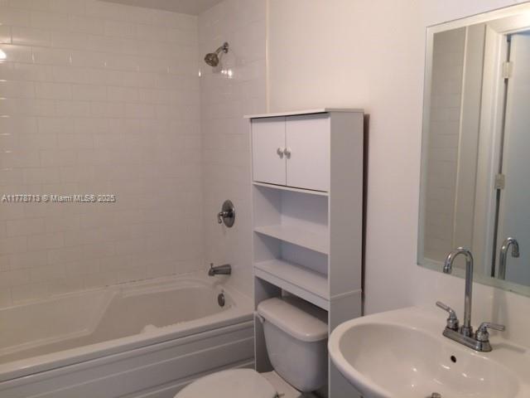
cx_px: 265
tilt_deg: -7.4
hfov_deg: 61.7
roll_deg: -0.1
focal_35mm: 29
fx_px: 444
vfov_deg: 48.2
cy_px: 199
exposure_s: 1/30
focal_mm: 4.15
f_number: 2.2
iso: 50
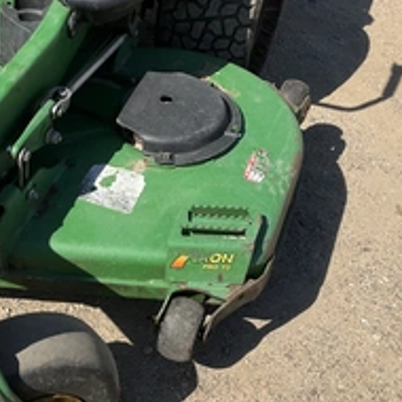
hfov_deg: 31.6
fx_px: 709
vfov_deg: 31.6
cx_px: 163
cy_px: 212
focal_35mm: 54
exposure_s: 1/1912
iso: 25
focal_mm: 3
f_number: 1.8
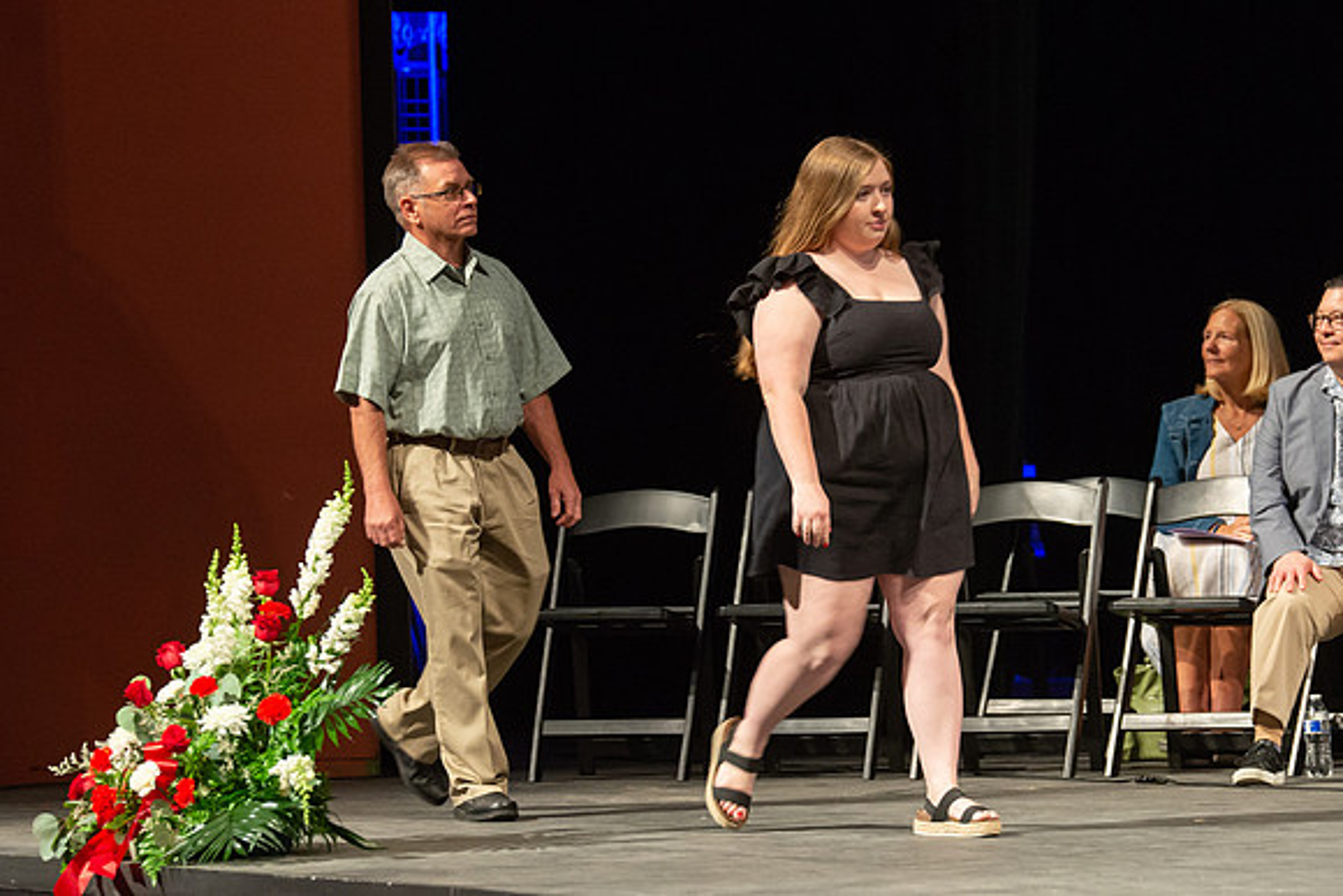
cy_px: 401
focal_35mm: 186
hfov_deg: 11.1
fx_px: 6927
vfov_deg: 7.4
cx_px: 730
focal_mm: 125
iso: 1600
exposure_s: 1/100
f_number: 4
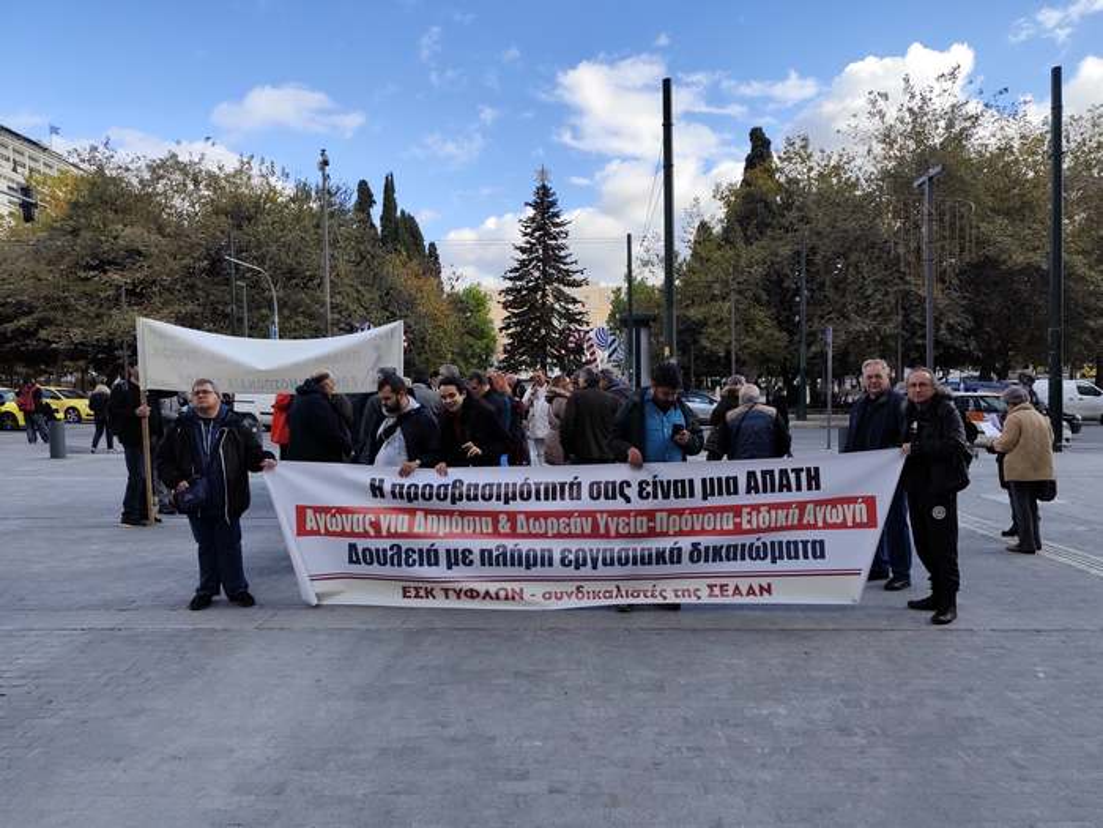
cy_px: 414
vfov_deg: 58.9
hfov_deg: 73.9
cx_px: 552
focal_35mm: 23
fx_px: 733
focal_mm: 6.14
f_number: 1.65
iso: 50
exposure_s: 1/689
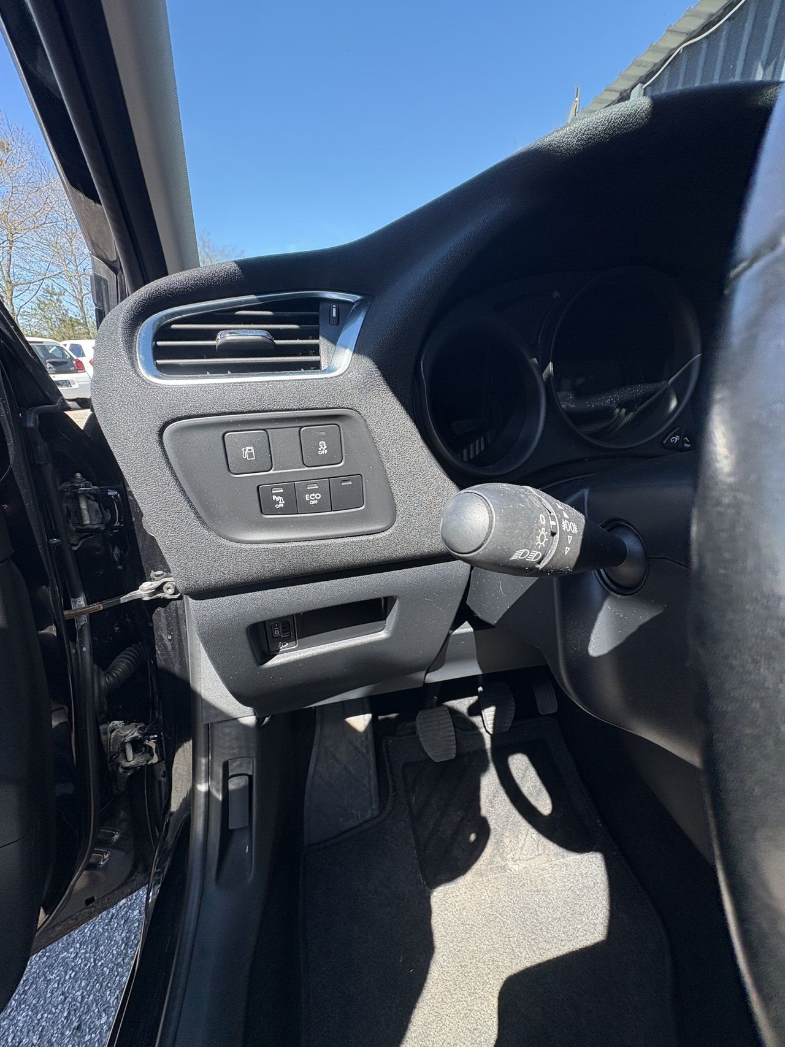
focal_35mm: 14
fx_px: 423
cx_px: 392
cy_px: 524
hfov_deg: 85.7
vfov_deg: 102.1
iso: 40
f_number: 2.2
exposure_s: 1/265
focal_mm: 2.22
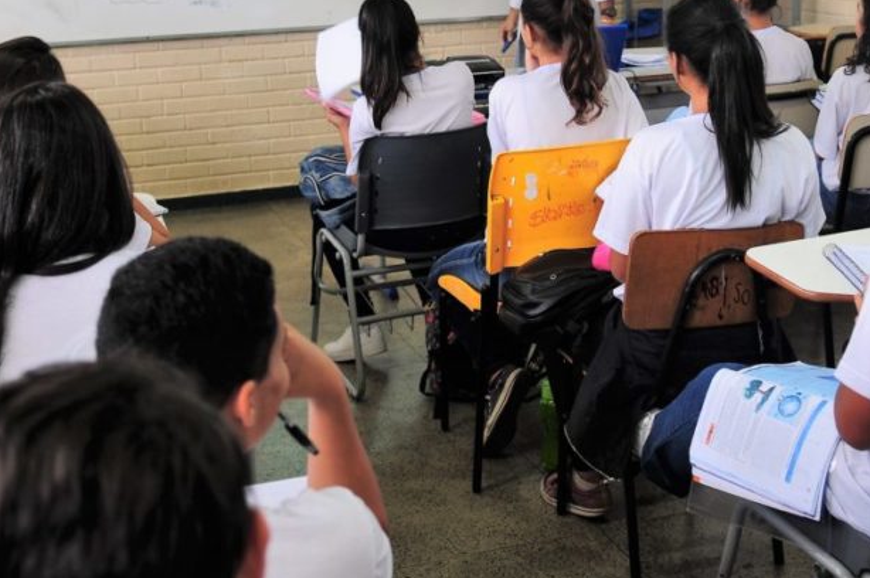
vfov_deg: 24.3
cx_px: 448
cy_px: 136
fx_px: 1328
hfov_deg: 36.3
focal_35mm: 55
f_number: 2.8
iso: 220
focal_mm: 22
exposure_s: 1/80
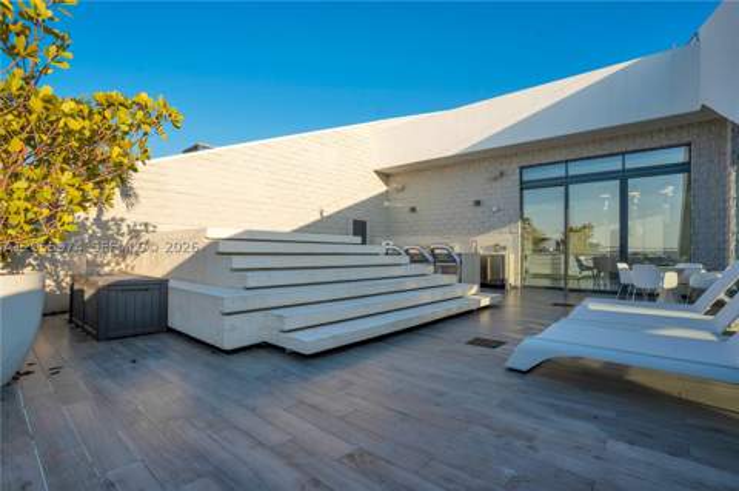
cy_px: 246
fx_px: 328
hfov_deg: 96.8
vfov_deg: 73.6
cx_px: 370
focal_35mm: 16
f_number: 9
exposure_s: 1/125
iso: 100
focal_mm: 16
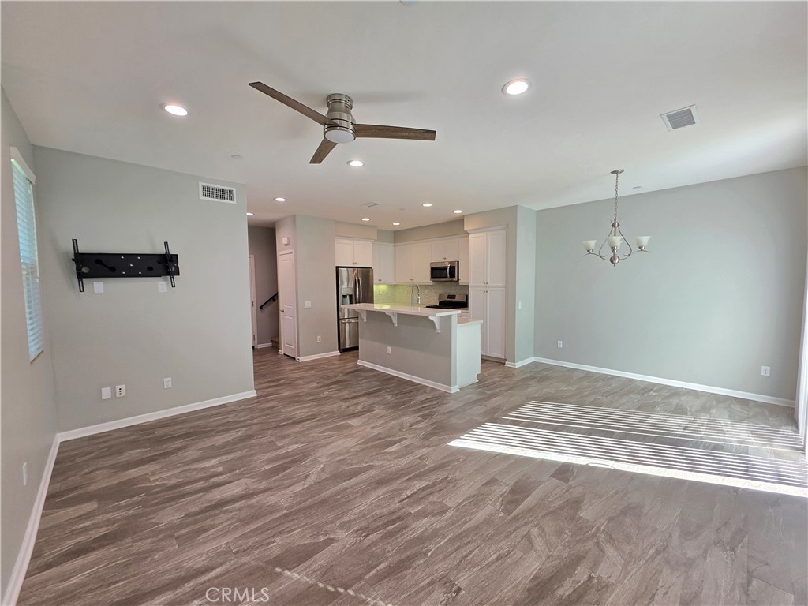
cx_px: 404
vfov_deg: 89.9
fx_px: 303
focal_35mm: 13
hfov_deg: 106.2
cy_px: 303
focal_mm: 2.2
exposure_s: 1/120
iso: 50
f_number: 1.9
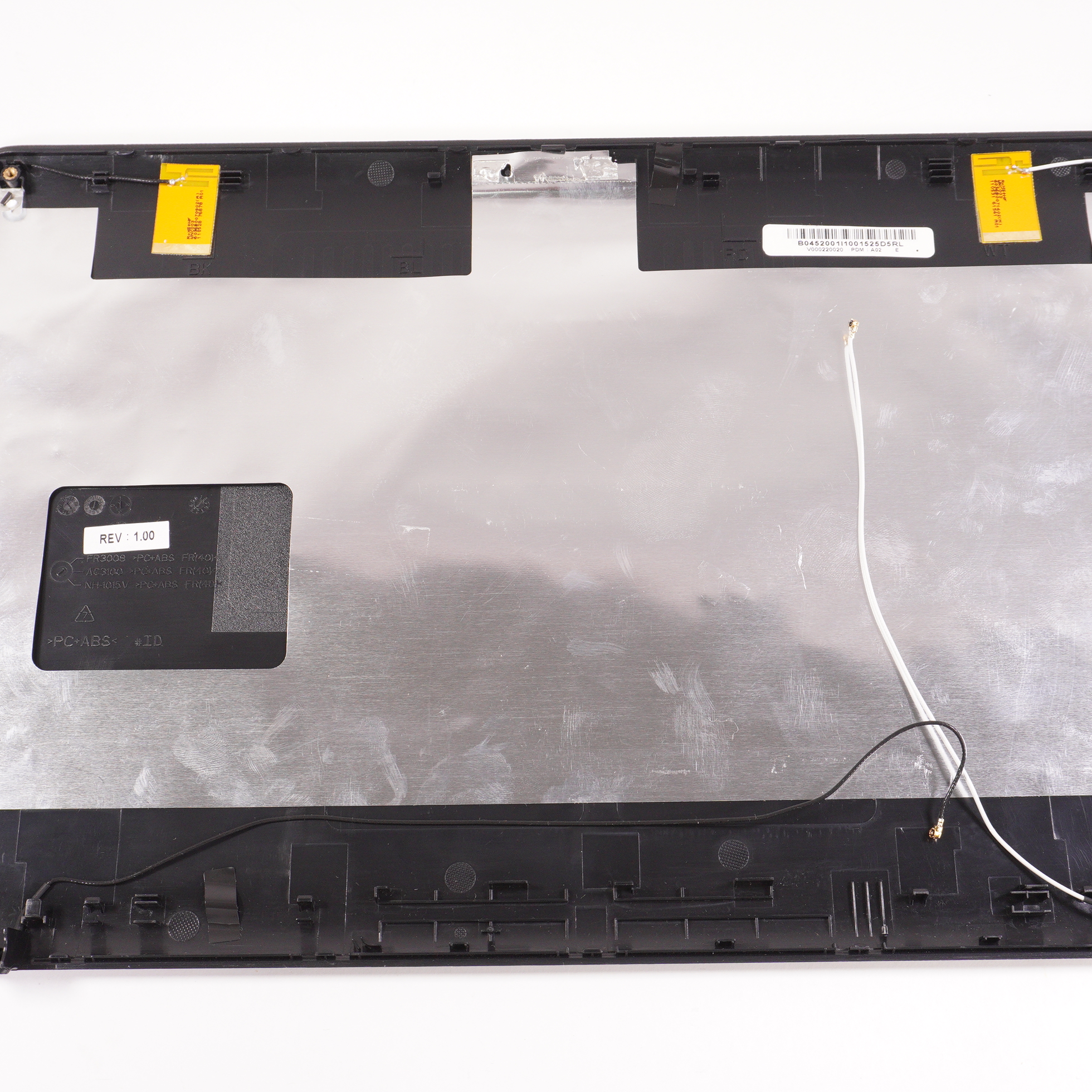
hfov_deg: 39.2
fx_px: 1535
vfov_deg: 39.2
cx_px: 563
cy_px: 552
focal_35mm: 43
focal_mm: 22
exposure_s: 1/160
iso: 640
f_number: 6.3
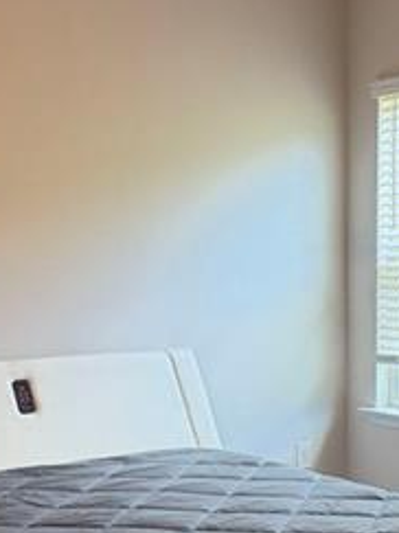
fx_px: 1169
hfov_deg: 19.4
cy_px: 397
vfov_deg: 25.4
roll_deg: +1.0
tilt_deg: -7.6
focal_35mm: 76
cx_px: 182
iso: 160
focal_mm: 6.76
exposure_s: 1/120
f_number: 1.78
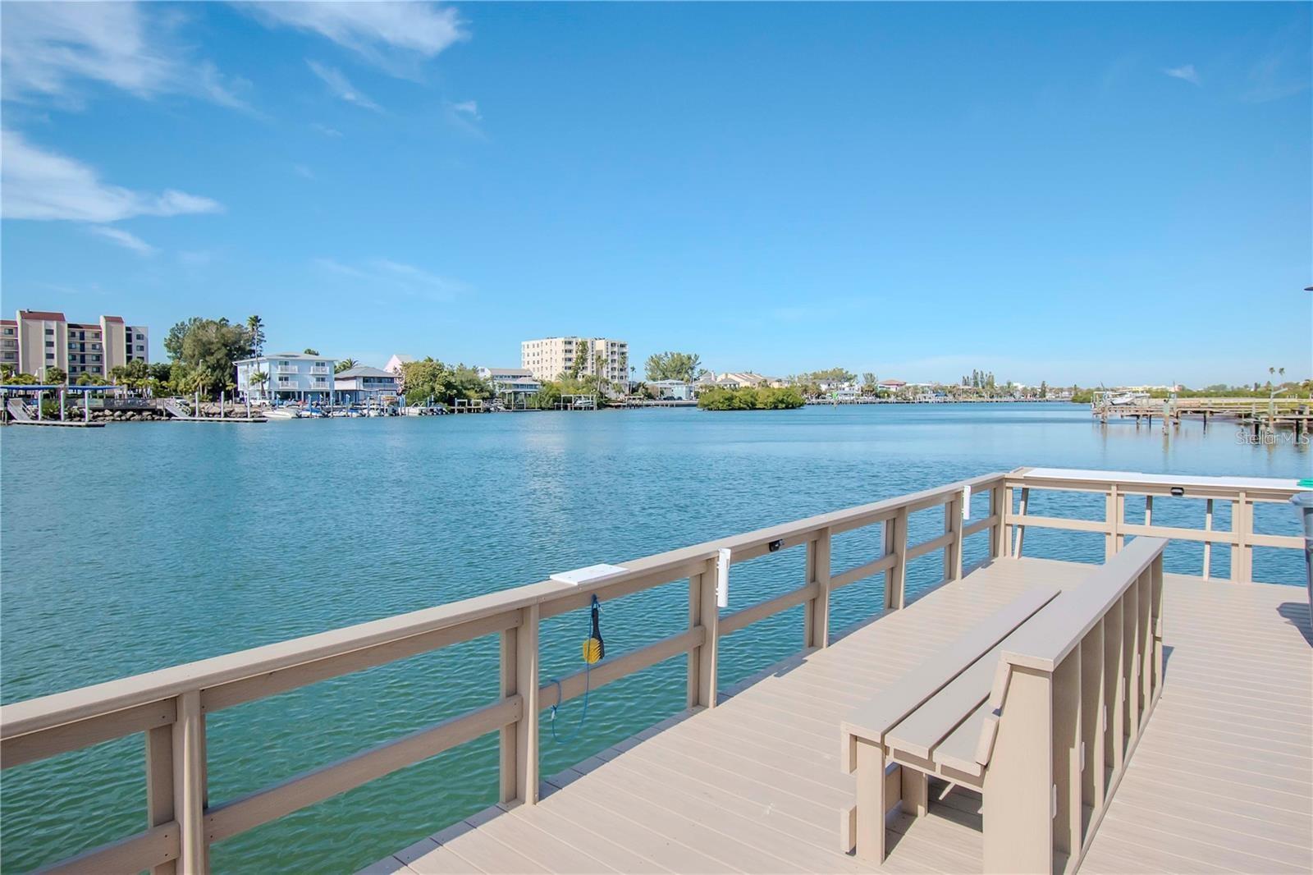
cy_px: 438
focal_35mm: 21
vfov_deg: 59.5
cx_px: 656
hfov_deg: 81.2
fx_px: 766
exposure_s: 1/4000
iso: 640
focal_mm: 14
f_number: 7.1
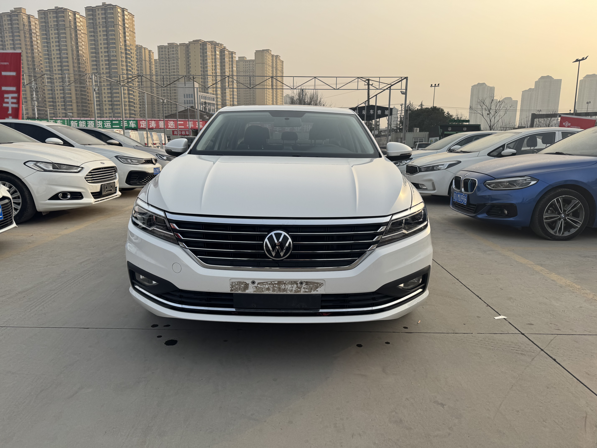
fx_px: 414
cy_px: 224
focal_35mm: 24
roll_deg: -0.6
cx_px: 298
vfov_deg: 56.8
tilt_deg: -10.1
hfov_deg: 71.6
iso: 80
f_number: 1.78
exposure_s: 1/2506
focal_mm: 6.76
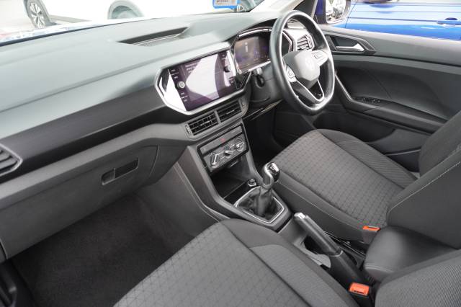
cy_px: 154
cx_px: 230
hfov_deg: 73.8
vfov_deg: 53.1
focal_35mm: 24
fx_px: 307
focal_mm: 16
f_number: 4
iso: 250
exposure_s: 1/60
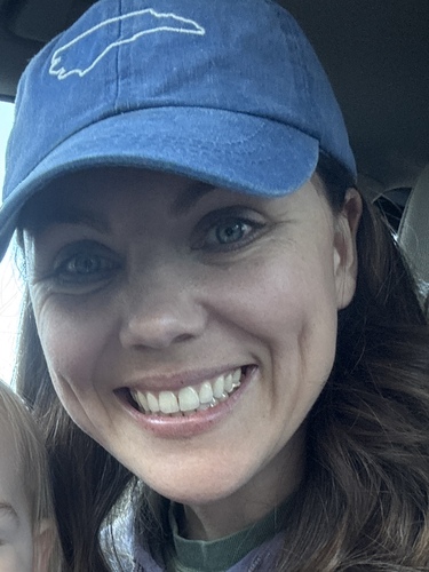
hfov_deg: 46.8
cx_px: 214
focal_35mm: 30
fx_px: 496
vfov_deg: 60.0
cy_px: 286
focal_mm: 2.69
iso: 80
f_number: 1.9
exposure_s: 1/65
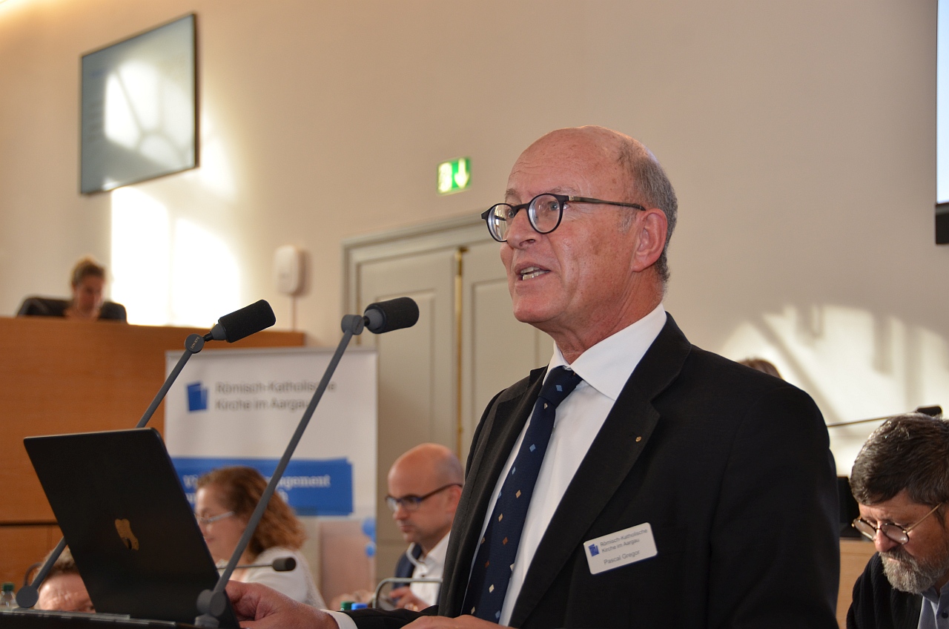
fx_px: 2170
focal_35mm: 82
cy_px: 314
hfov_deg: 24.7
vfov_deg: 16.5
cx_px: 474
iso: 320
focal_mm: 55
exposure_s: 1/60
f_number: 4.8
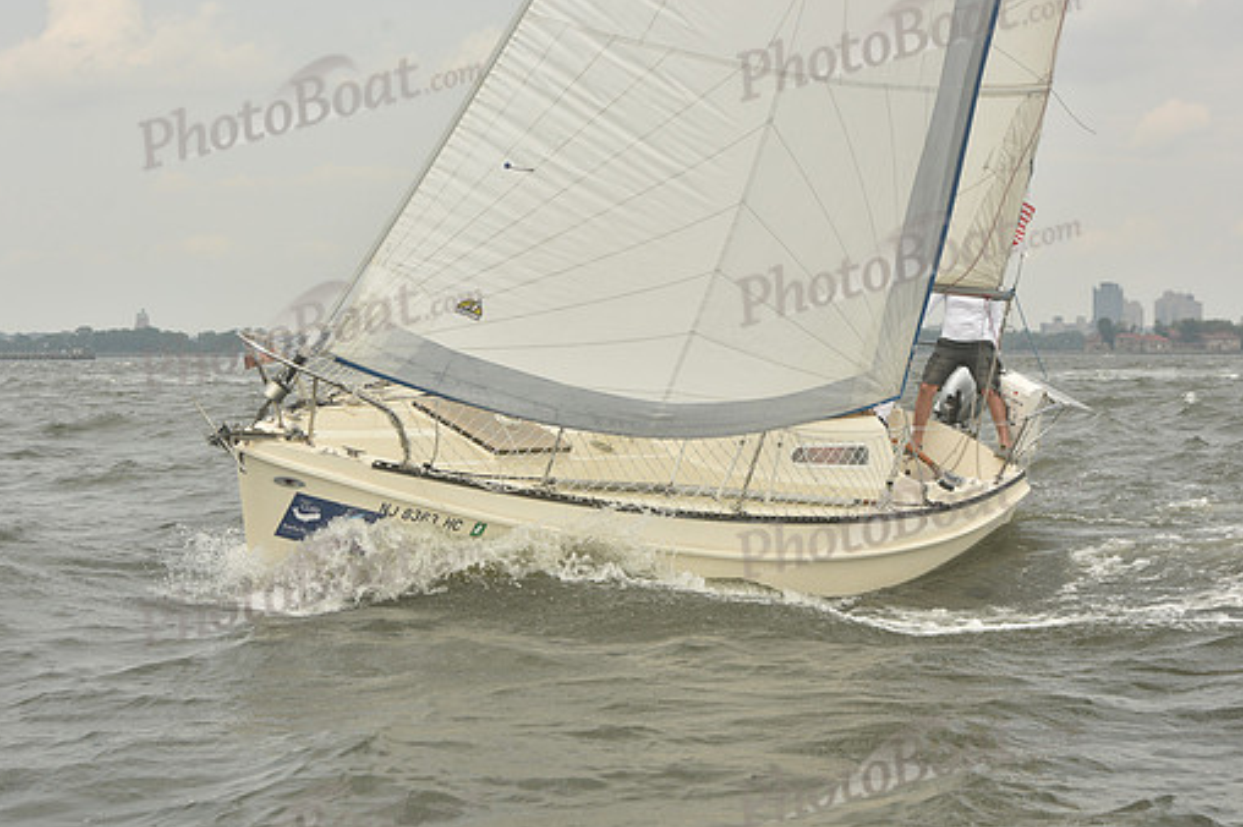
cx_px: 612
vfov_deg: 17.0
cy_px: 425
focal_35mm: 80
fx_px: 2760
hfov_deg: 25.4
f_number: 7.1
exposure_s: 1/800
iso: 250
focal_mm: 70
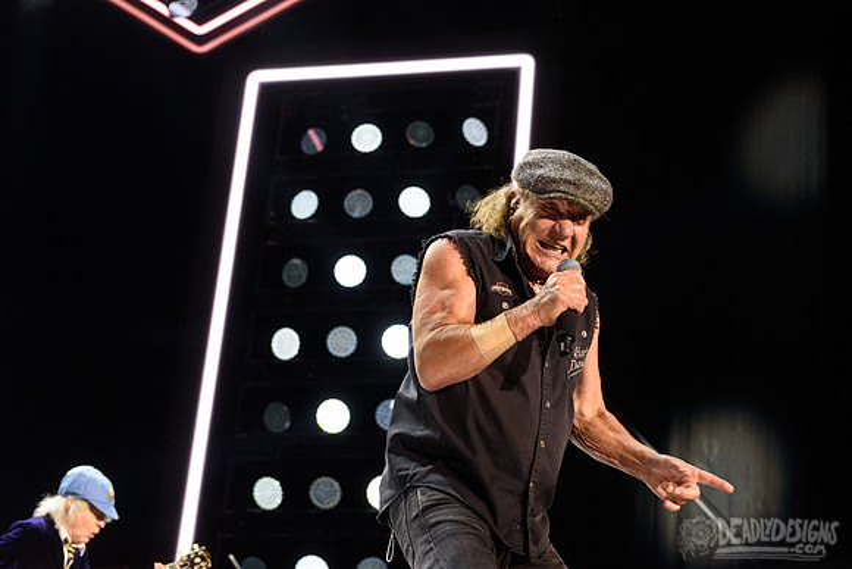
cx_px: 549
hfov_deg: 27.9
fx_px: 1709
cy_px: 202
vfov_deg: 18.8
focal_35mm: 72
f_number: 4
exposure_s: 1/500
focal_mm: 56
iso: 2500
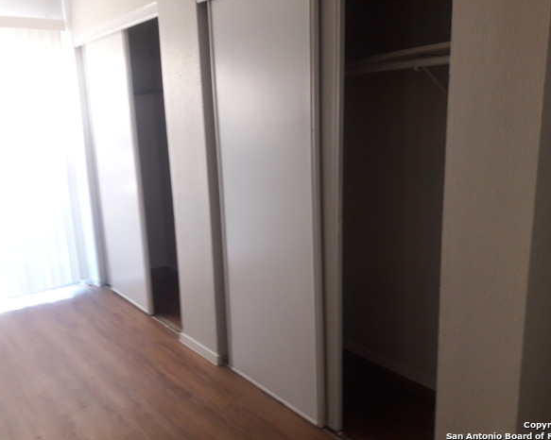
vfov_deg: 48.5
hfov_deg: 58.7
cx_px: 295
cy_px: 215
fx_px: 489
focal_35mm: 30
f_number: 1.9
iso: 160
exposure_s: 1/20
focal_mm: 3.7
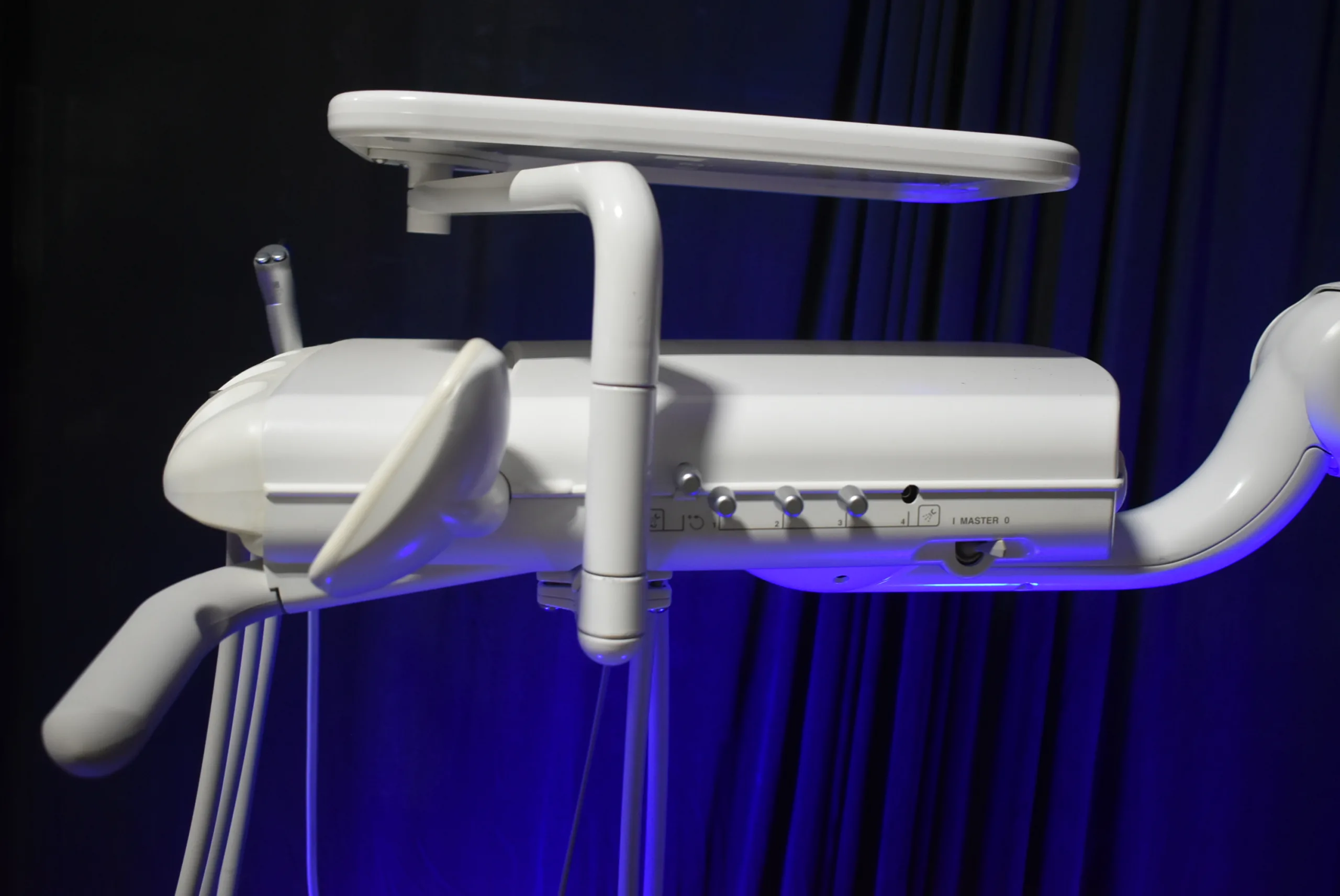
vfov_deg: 35.6
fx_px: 1397
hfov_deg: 51.3
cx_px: 670
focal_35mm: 38
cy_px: 448
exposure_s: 1/125
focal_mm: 25
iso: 1100
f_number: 4
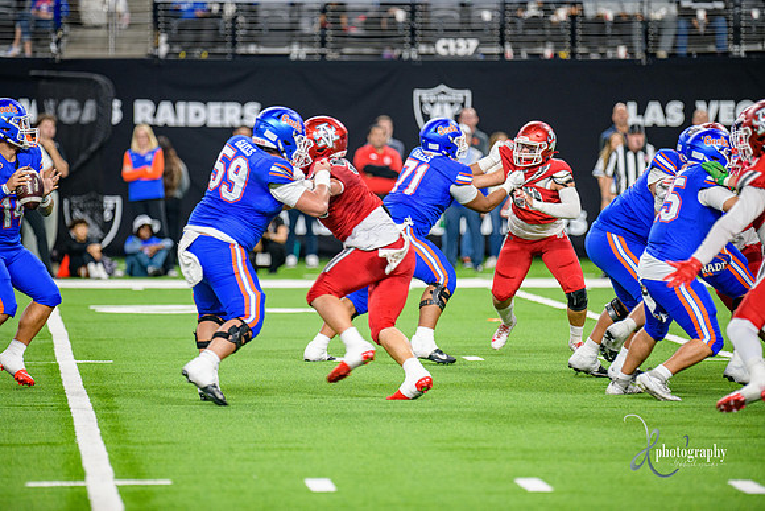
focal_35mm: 240
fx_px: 5101
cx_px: 382
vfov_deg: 5.7
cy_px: 256
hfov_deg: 8.6
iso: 1000
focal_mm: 240
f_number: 2.8
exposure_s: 1/400
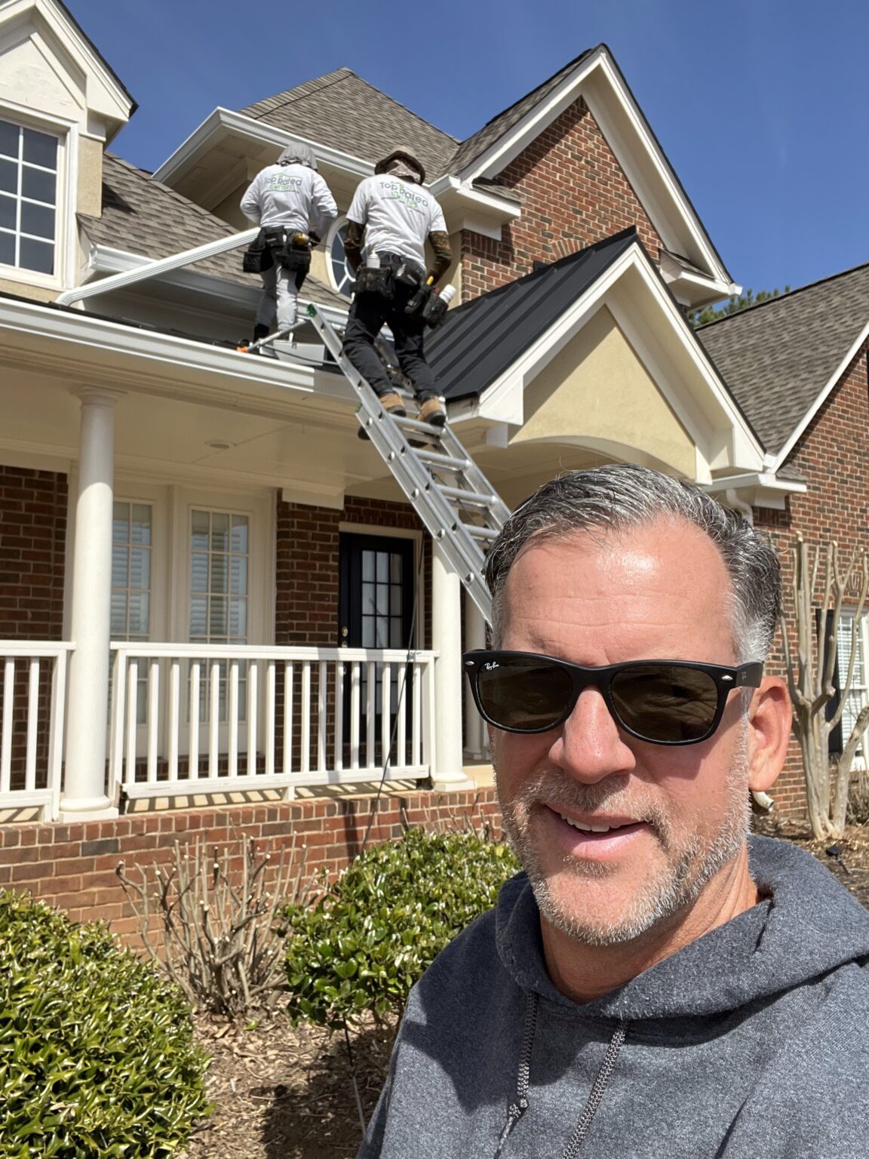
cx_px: 434
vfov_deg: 60.0
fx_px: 1004
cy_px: 580
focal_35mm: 30
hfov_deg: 46.8
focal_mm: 2.71
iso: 32
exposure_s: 1/794
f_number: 2.2
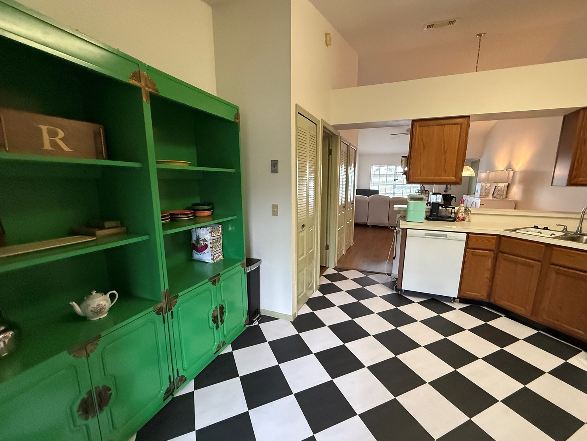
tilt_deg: -11.0
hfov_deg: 98.1
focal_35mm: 15
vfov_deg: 81.7
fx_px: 254
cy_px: 230
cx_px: 306
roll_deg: -0.9
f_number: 2.2
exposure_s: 1/120
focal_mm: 2.22
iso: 640
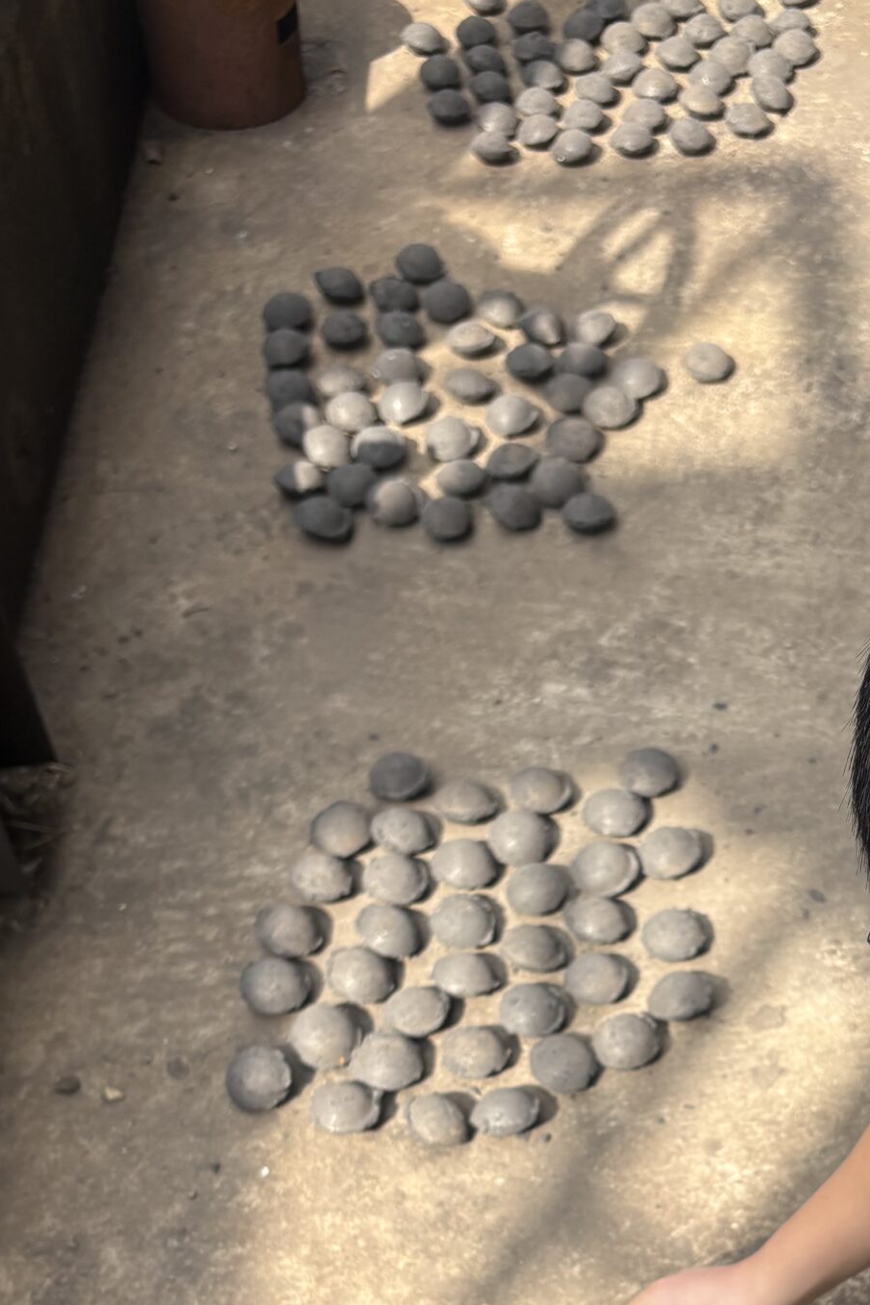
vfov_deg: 37.0
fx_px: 1848
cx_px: 609
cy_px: 1110
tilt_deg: -54.7
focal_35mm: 51
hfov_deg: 26.3
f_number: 1.6
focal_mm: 5.96
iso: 50
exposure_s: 1/422
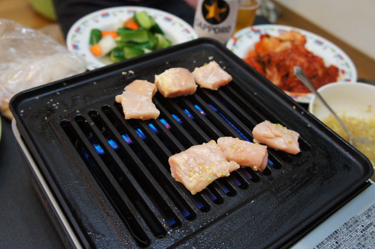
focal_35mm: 34
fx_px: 359
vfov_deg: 38.2
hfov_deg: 55.2
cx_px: 188
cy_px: 124
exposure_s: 1/50
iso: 1600
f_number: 4
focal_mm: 23
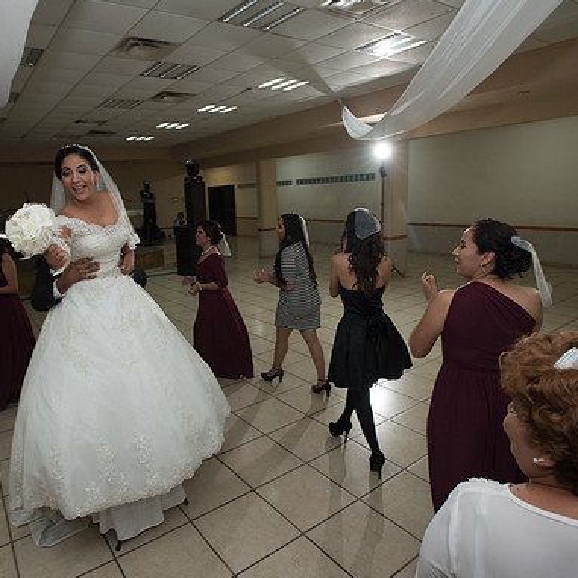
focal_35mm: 22
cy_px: 289
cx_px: 220
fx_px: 416
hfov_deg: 68.6
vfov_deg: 69.6
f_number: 4.5
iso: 1600
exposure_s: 1/100
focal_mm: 17
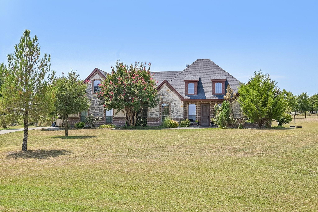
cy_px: 106
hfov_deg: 61.9
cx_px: 159
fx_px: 265
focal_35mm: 30
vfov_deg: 43.6
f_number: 8
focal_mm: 30
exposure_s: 1/1000
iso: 400
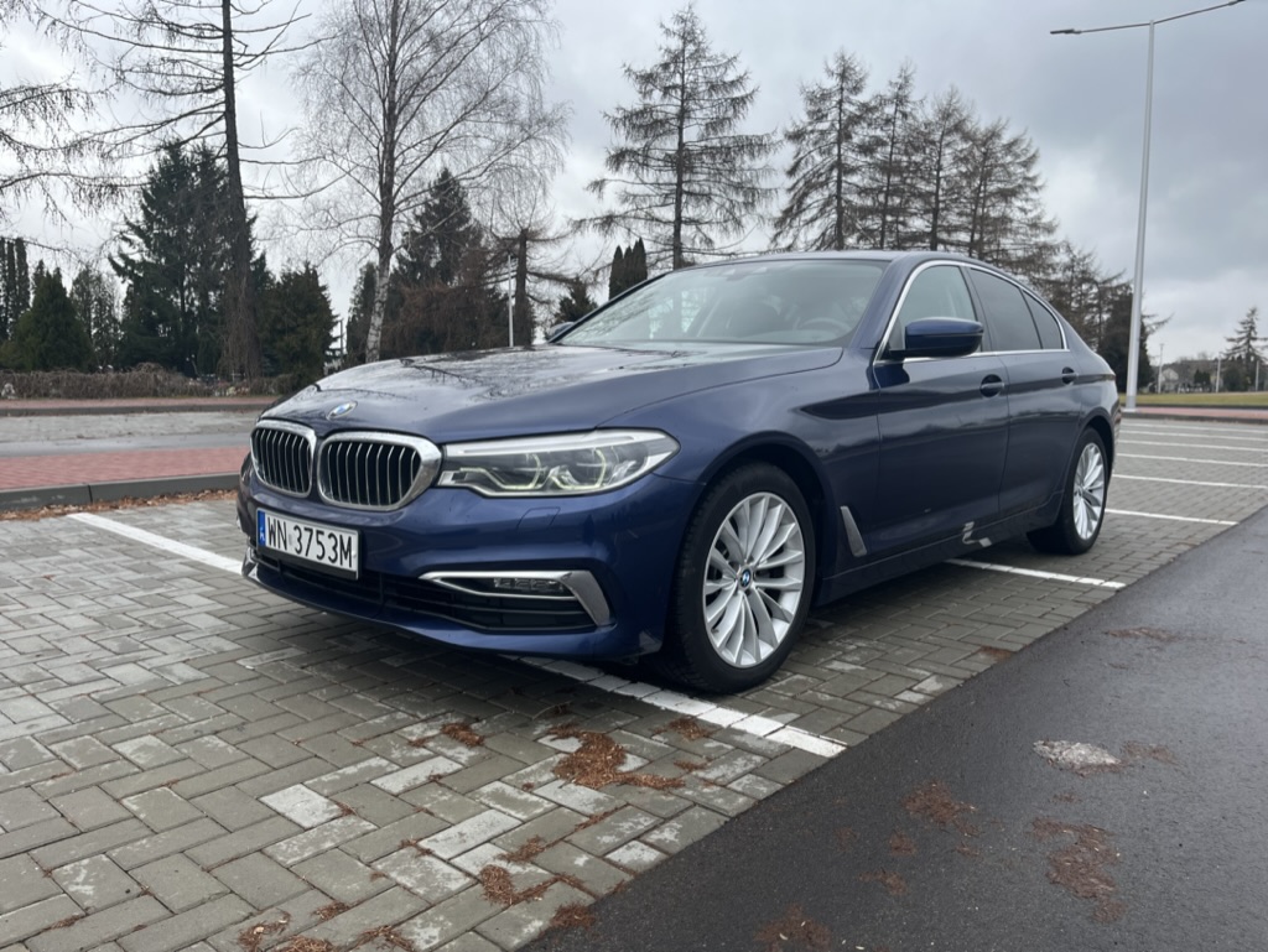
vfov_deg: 53.1
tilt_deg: -5.7
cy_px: 476
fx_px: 953
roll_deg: -1.1
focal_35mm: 26
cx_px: 634
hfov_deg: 67.3
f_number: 1.6
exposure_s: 1/983
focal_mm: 5.1
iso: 50
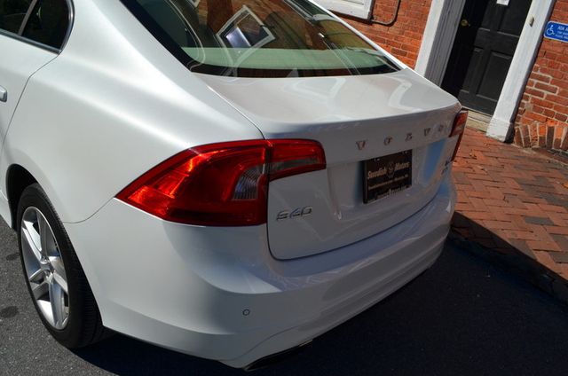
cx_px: 284
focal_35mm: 30
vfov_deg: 43.4
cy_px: 188
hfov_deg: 62.0
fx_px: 472
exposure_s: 1/400
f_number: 10
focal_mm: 20
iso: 100
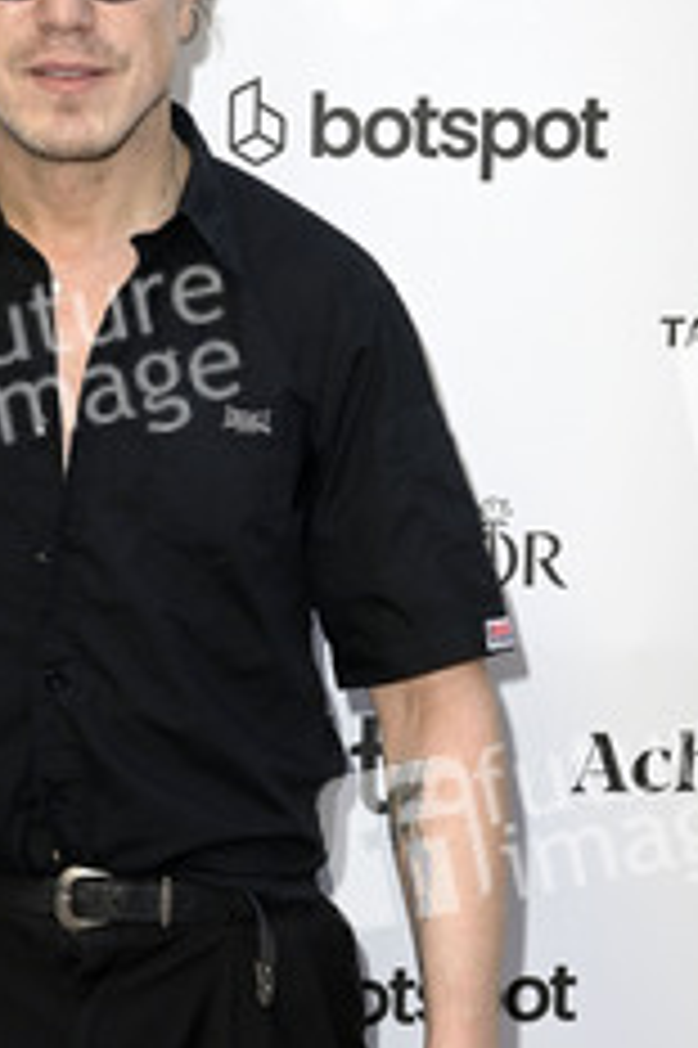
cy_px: 598
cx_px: 140
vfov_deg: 23.6
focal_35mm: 86
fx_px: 2505
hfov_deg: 15.8
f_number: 7.1
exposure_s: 1/250
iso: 640
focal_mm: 50
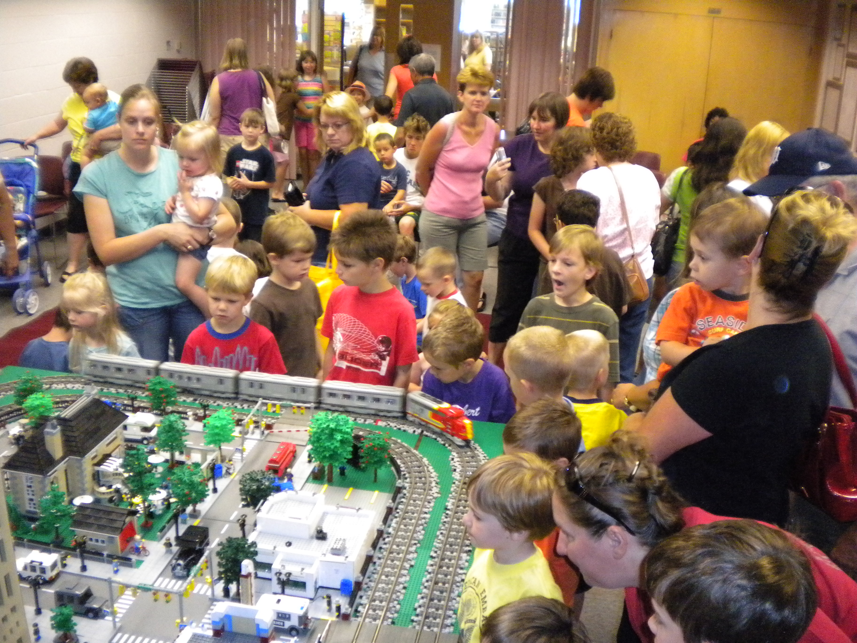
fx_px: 867
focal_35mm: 35
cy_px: 322
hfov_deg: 52.6
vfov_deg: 40.7
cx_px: 428
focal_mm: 6.3
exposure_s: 1/53.2
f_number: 3.1
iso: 800
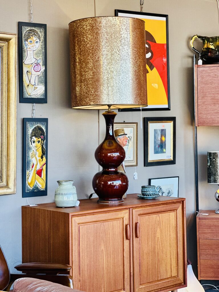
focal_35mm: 77
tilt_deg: -0.7
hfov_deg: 19.1
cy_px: 146
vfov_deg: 25.3
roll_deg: +1.1
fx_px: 650
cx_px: 110
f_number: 2.8
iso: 100
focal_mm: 9
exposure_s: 1/100
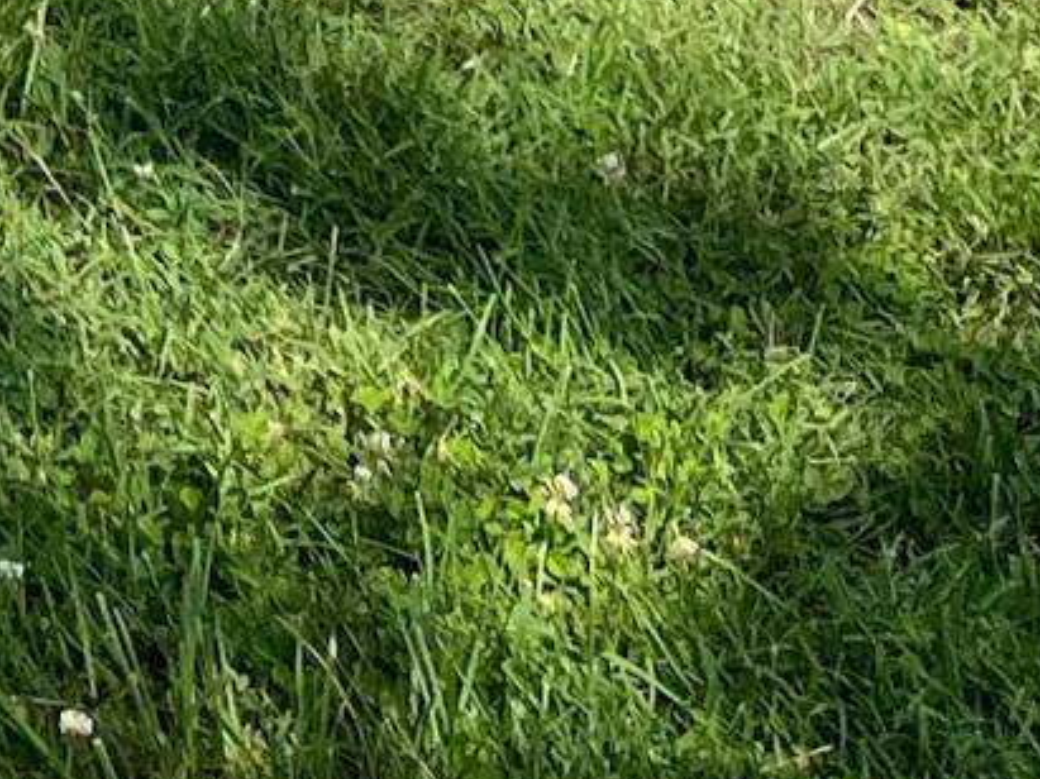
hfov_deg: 9.7
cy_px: -1963
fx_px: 5707
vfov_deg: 6.7
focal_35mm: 190
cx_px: -1045
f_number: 1.6
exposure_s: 1/4900
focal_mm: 5.1
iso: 50
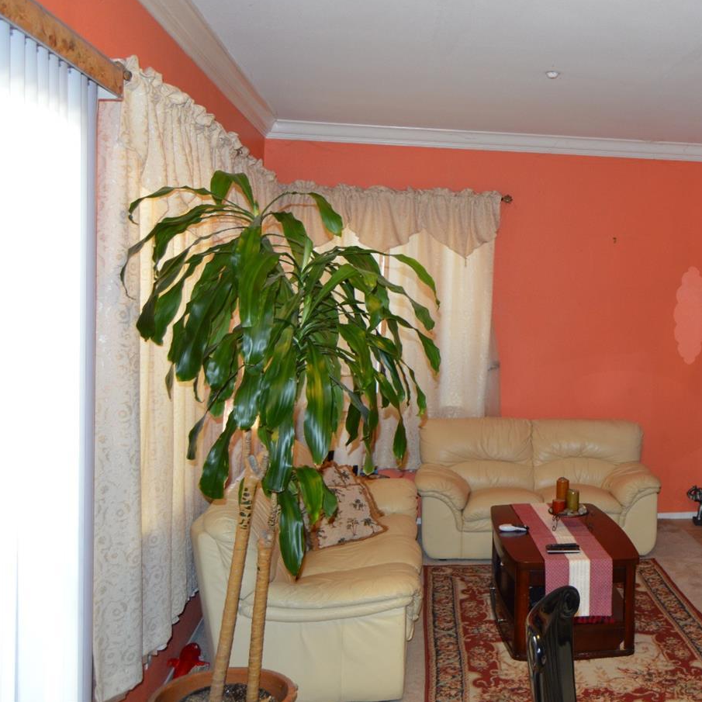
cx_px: 562
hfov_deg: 41.9
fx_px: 872
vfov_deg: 43.8
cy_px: 317
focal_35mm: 38
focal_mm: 18
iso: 450
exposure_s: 1/60
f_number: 3.5
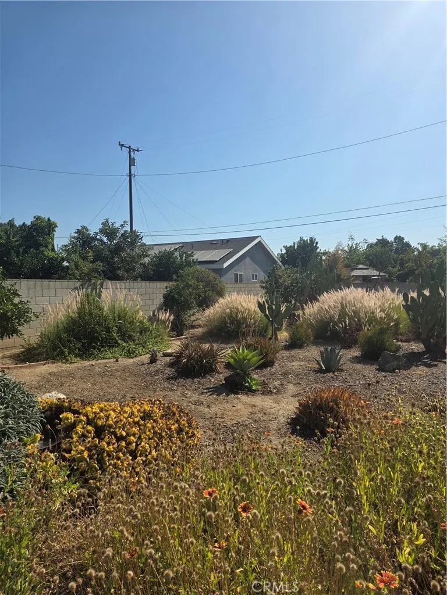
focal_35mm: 23
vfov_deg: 73.9
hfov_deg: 58.9
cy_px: 298
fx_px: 396
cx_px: 224
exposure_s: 1/7944
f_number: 1.7
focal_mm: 6.3
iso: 80
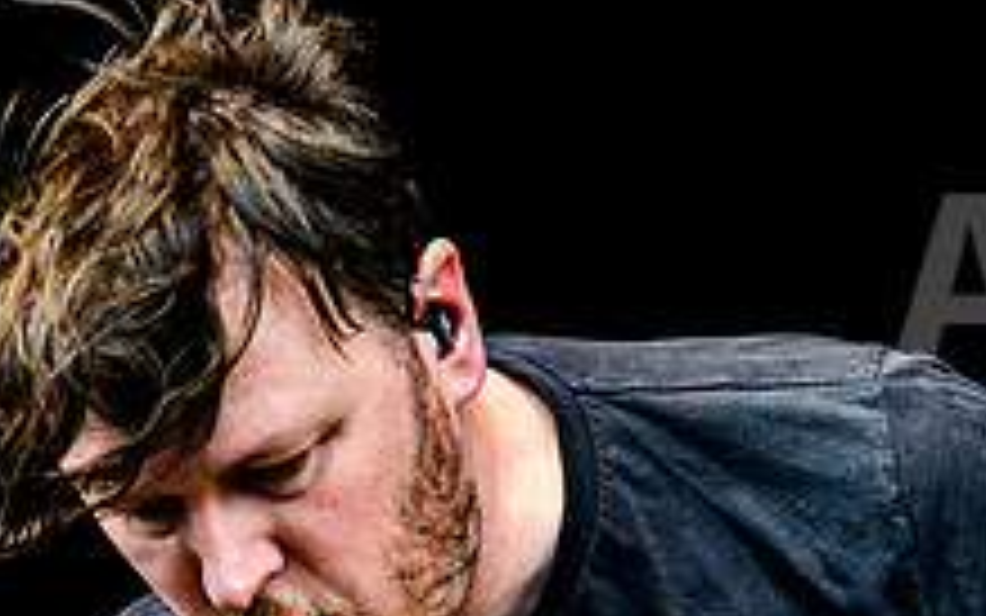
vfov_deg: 4.6
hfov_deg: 7.3
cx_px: 308
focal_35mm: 287
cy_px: 809
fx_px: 7714
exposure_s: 1/200
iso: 500
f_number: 2.8
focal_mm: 82
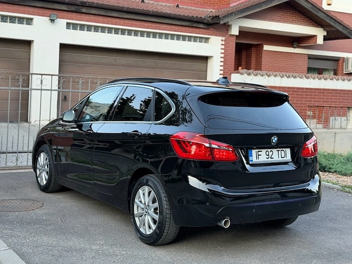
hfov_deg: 39.7
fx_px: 488
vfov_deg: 30.3
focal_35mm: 48
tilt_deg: -4.0
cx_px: 176
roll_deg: -1.1
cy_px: 132
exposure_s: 1/142
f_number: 1.78
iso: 64
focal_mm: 6.76
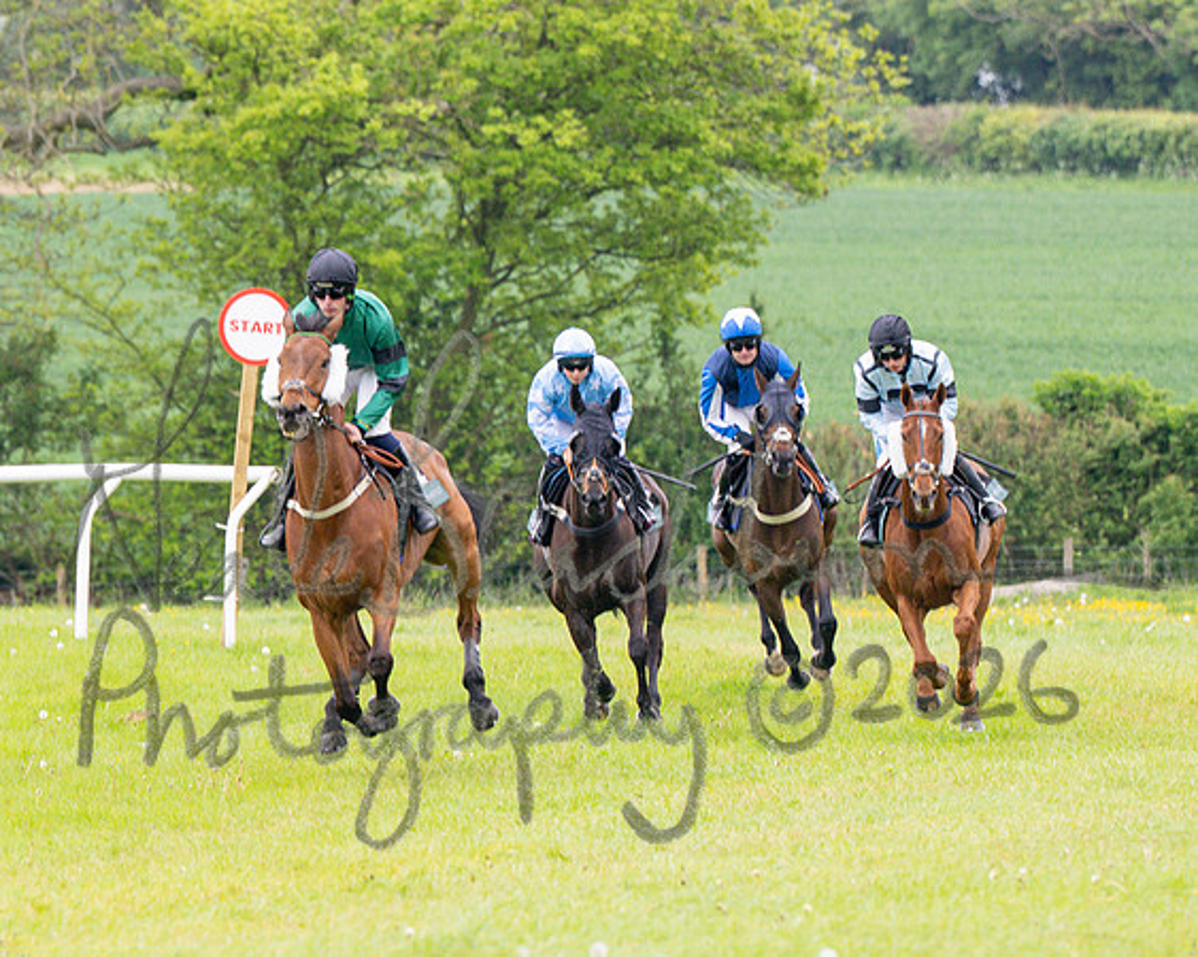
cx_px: 352
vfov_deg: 3.4
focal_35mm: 456
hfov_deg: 4.2
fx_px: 16161
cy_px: 564
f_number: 4
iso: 400
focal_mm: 180
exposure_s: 1/1250
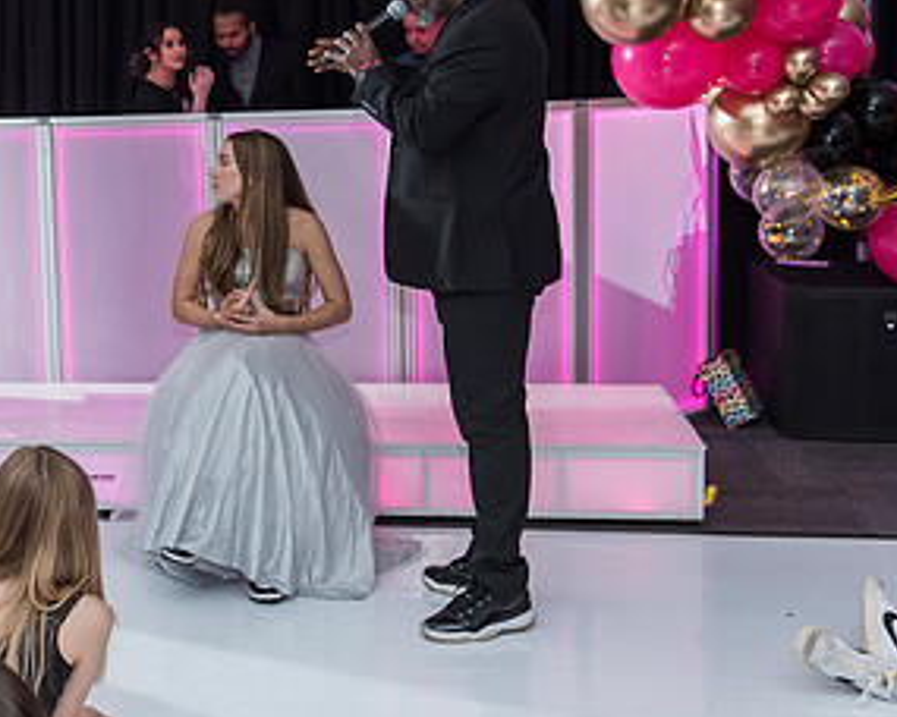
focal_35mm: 65
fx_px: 1726
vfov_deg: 23.4
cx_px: 54
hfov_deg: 27.8
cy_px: 253
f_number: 4
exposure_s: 1/100
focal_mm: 34
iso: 1250
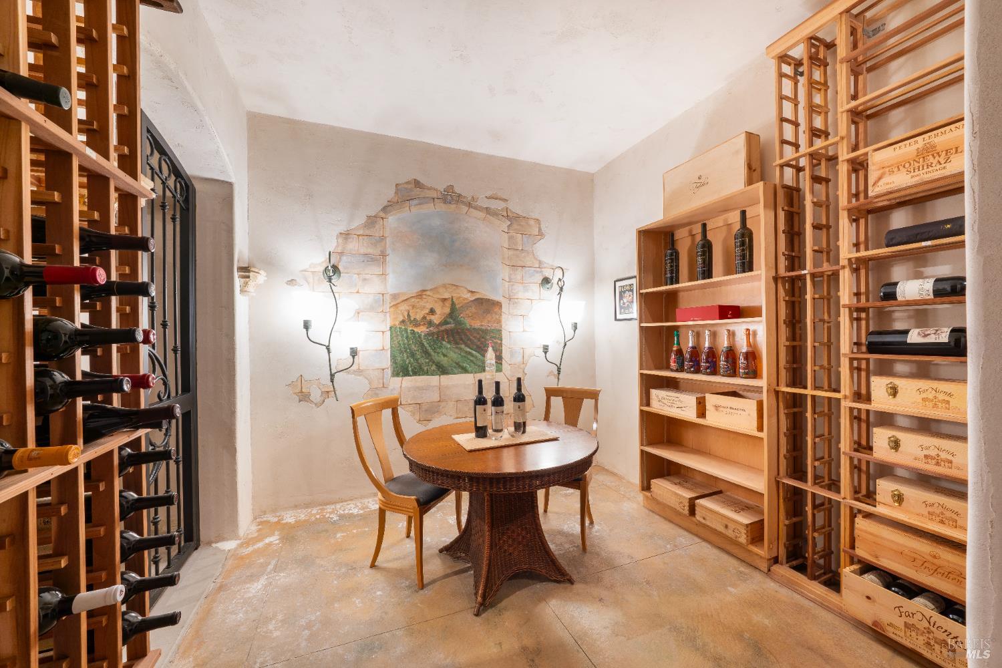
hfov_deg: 104.3
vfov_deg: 81.2
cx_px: 501
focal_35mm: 14
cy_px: 334
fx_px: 390
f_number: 13
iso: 100
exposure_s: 4
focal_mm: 14
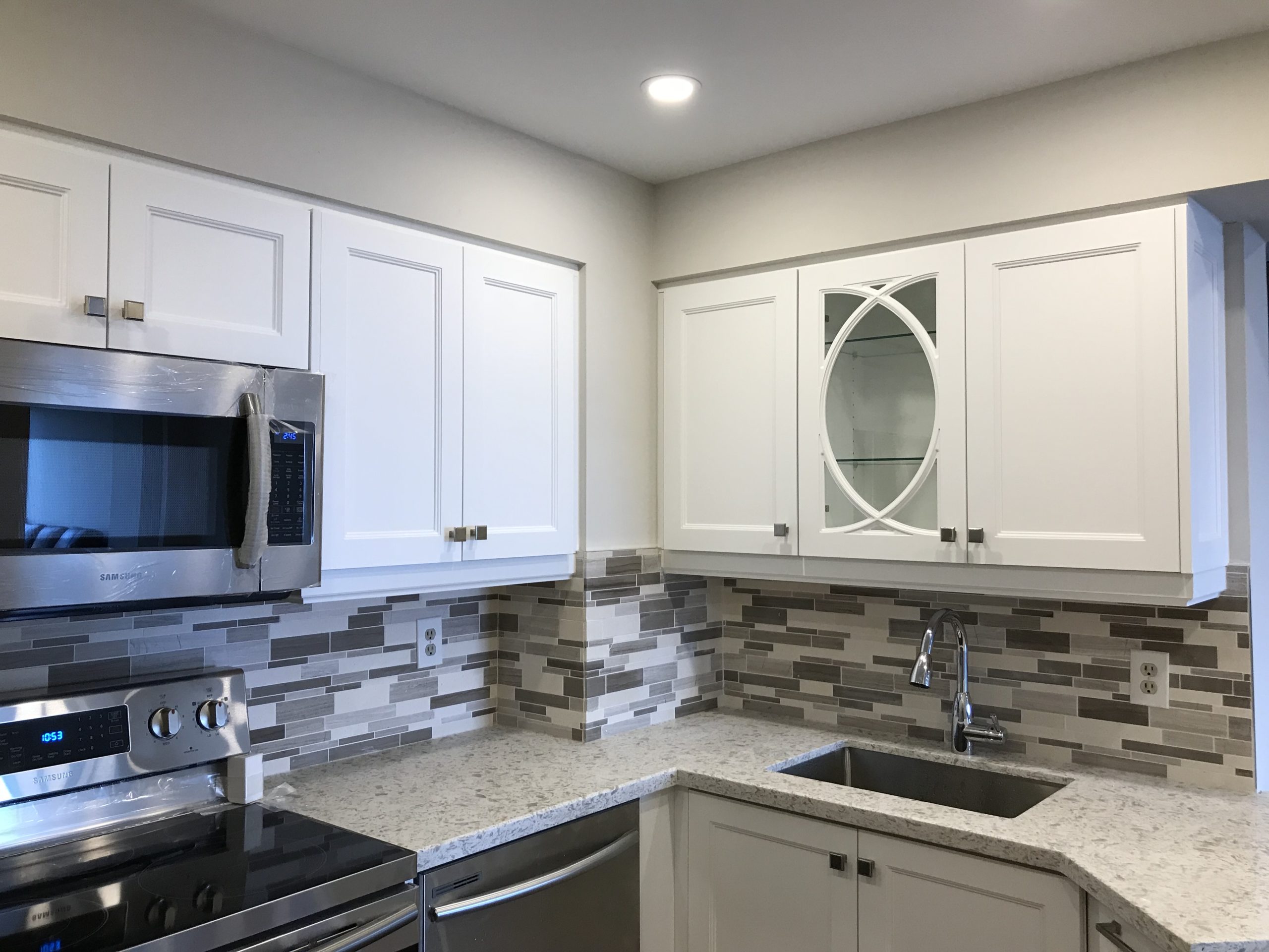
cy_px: 476
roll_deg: +0.8
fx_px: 1026
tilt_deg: +0.6
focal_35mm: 28
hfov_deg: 63.4
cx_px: 634
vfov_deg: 49.7
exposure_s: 1/40
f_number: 1.8
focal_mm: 3.99
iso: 25
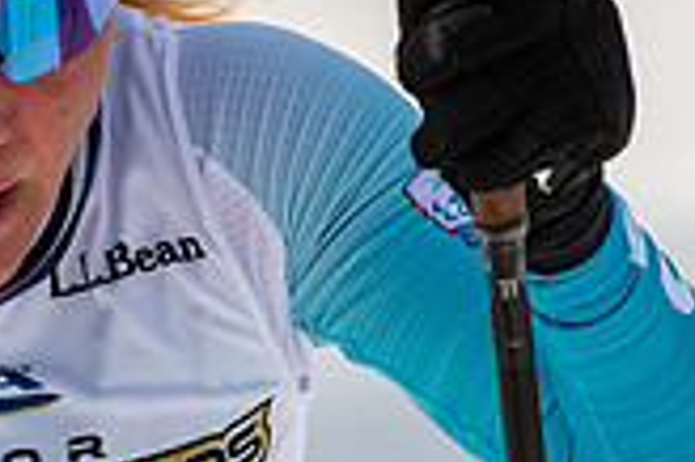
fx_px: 35718
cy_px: 589
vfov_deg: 0.7
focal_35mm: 1852
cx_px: 194
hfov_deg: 1.1
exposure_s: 1/2000
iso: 400
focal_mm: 300
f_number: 7.1
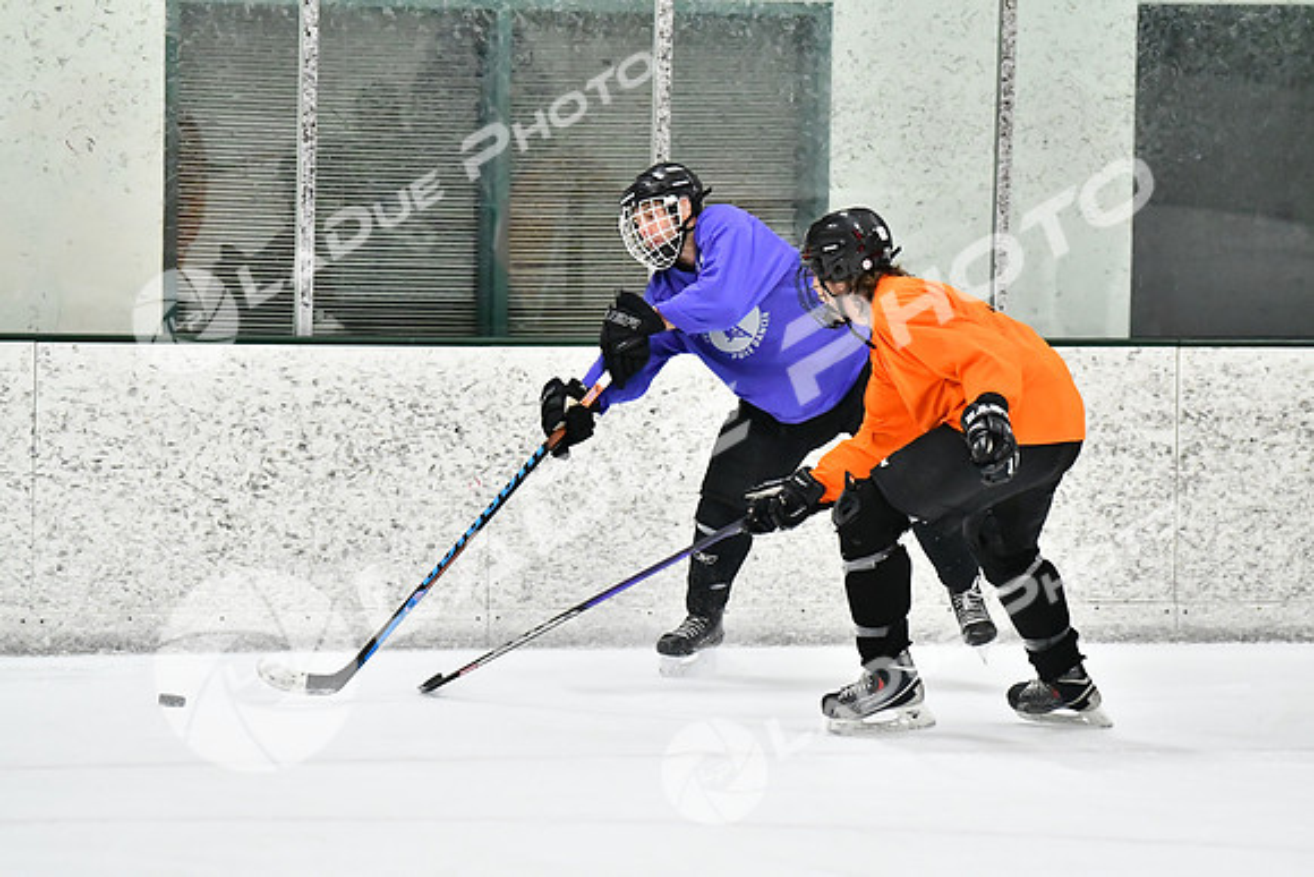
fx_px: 6845
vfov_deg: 7.3
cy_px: 438
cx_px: 657
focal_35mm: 188
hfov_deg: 11.0
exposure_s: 1/1600
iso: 6400
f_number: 2.8
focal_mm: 125
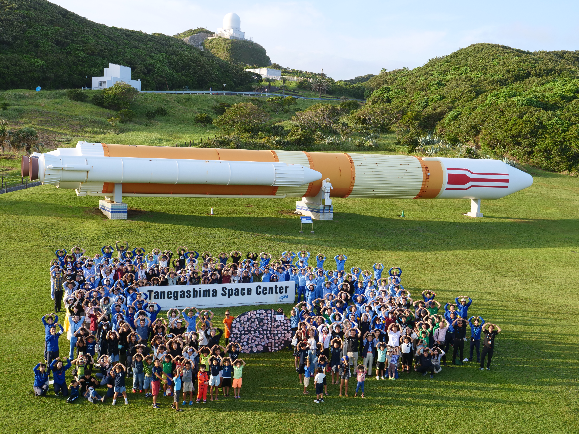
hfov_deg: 41.2
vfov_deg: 31.5
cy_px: 217
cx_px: 290
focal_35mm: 46
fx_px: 769
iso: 200
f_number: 5.6
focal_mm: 23
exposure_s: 1/250
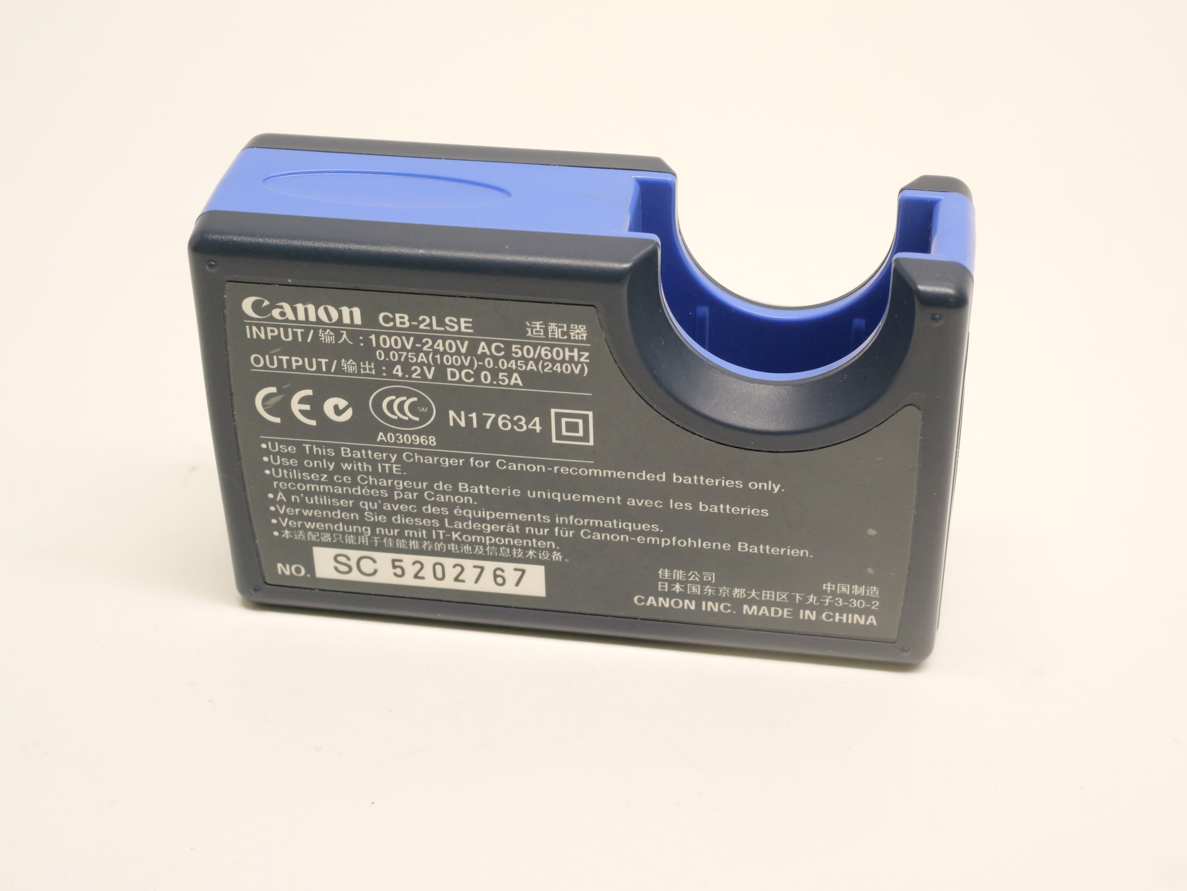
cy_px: 446
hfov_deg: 32.2
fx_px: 2058
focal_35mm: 60
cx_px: 594
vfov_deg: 24.4
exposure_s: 1/100
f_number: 8
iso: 2500
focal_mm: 30
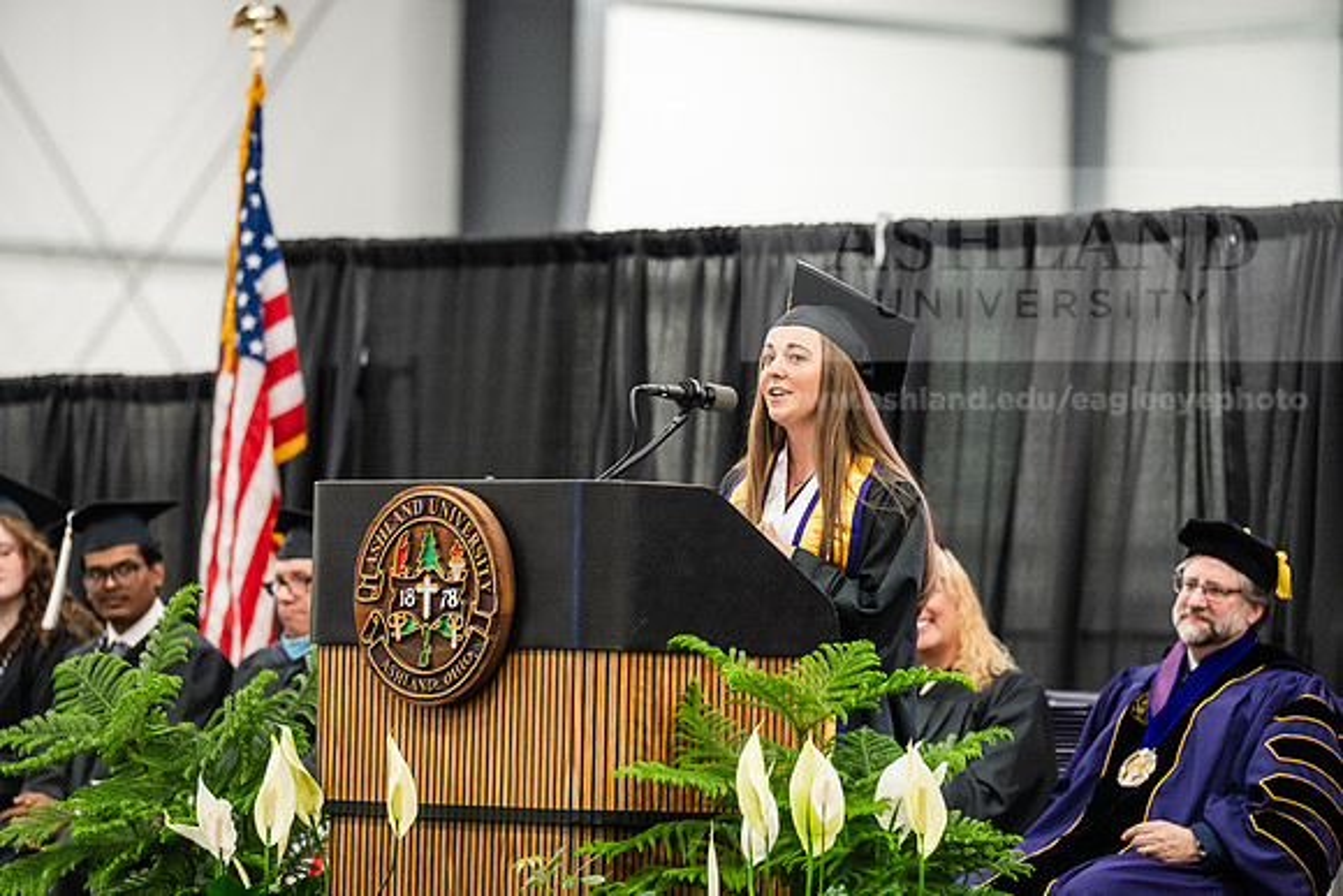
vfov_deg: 6.9
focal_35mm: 200
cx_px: 672
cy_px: 448
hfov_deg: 10.3
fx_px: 7463
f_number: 4
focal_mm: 200
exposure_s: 1/200
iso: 5000
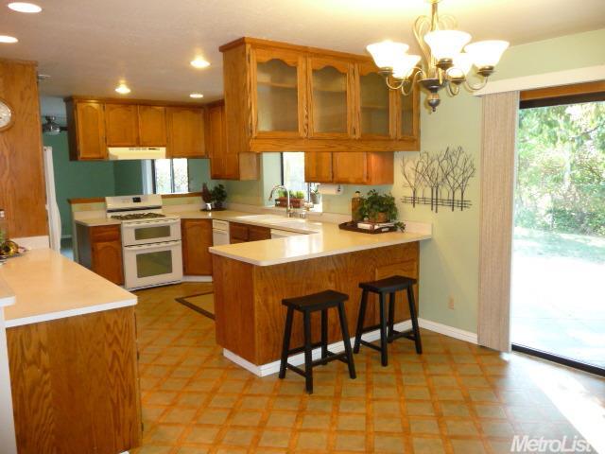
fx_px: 489
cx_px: 302
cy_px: 227
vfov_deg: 49.7
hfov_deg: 63.4
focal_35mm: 28
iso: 400
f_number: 3.3
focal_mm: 4.7
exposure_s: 1/30
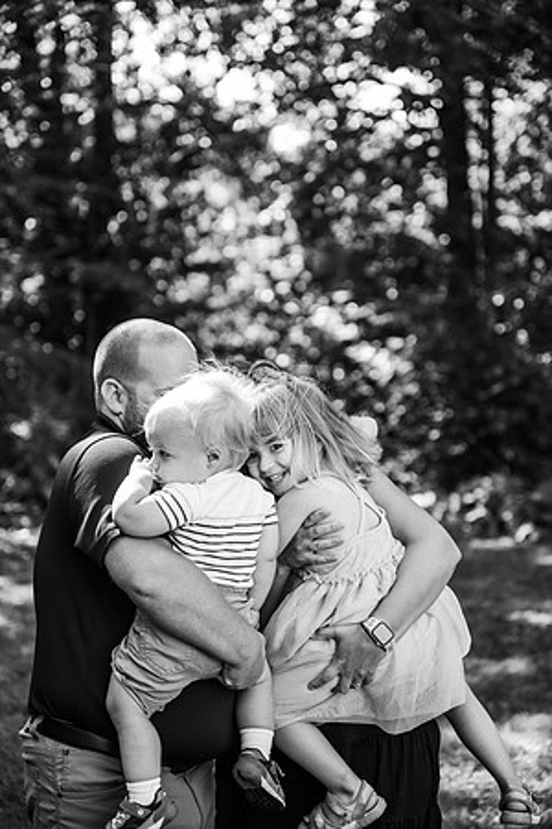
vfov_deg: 28.8
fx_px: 1610
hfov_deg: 19.5
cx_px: 276
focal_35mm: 70
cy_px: 414
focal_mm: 70
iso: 640
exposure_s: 1/640
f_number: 3.2
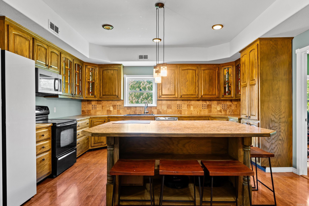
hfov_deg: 82.0
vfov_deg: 60.2
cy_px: 103
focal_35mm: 21
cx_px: 154
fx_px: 178
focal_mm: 13.8
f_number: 7.1
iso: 400
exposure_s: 1/1.67
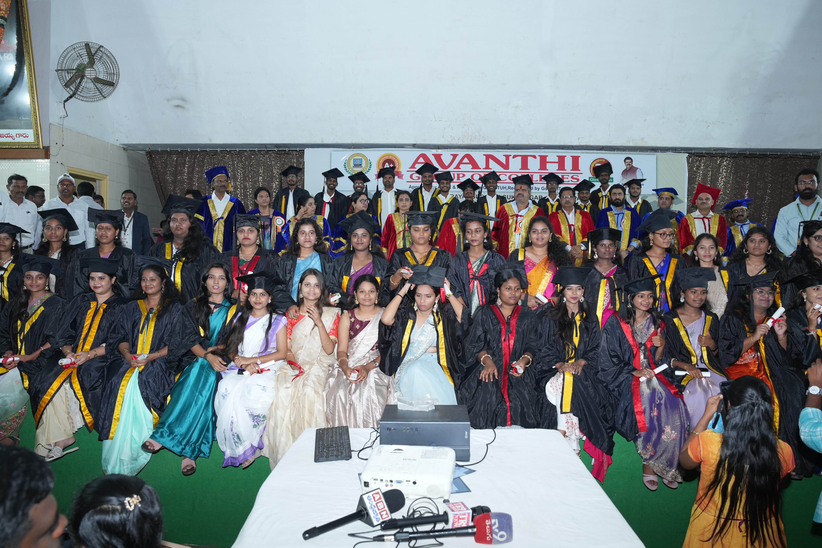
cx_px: 420
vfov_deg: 39.3
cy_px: 276
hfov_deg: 56.3
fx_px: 768
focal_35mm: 34
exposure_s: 1/125
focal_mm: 31.6
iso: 1000
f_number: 5.6
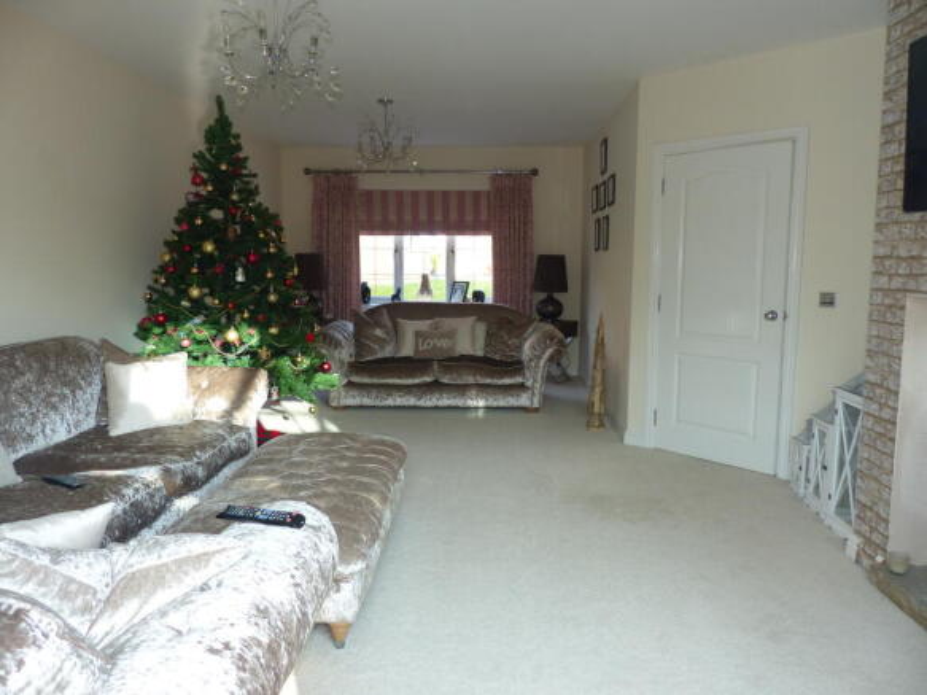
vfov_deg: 54.9
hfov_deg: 69.4
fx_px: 669
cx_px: 464
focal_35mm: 25
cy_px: 348
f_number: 2.8
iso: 160
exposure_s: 1/60
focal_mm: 4.5
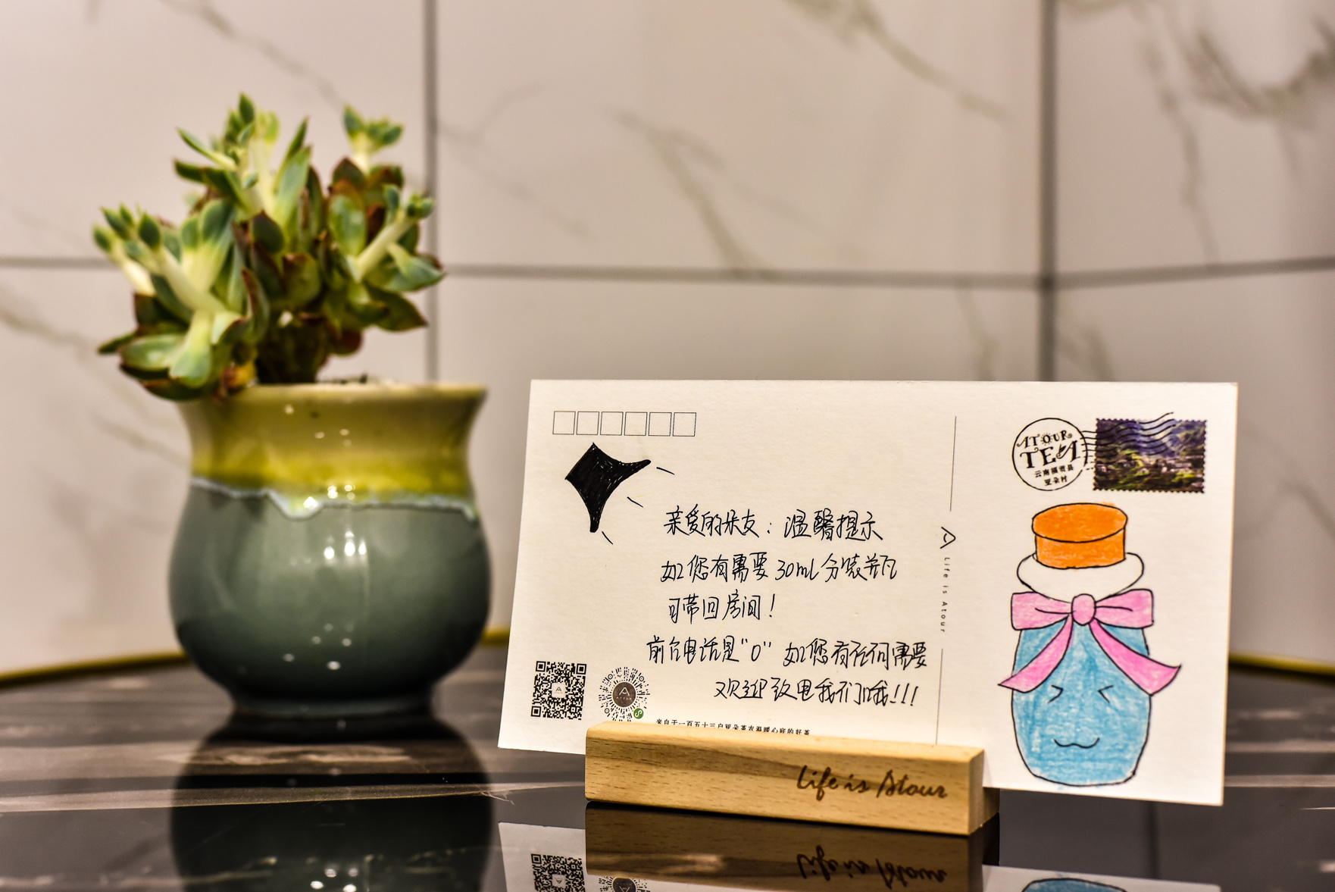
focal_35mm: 50
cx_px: 668
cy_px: 446
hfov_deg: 39.6
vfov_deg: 27.0
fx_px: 1855
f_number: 5.6
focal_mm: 50
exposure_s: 1/50
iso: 900
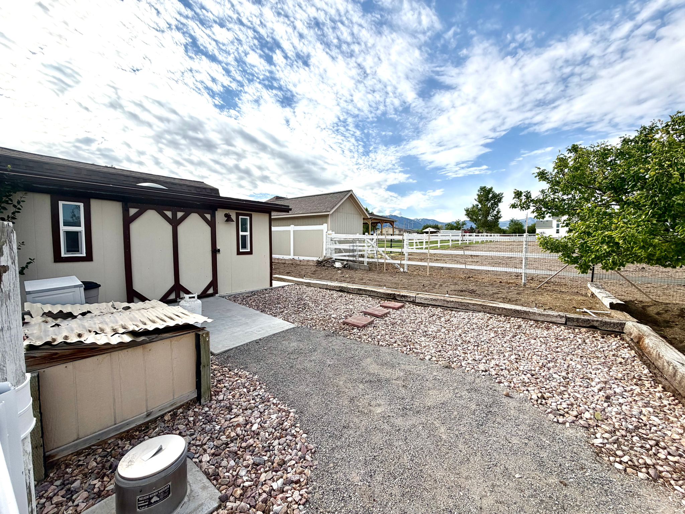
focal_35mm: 14
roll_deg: +0.4
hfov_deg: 102.1
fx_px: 277
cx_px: 342
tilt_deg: -3.6
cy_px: 257
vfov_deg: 85.7
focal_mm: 2.22
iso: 25
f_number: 2.2
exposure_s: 1/1211
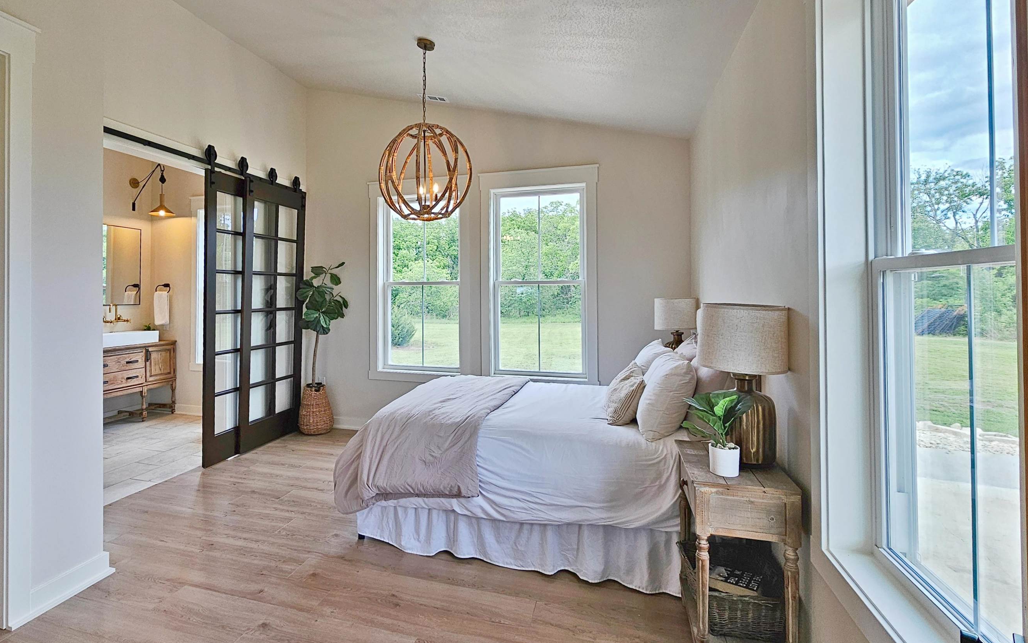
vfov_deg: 71.0
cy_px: 286
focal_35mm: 16
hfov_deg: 97.1
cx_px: 439
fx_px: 448
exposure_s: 1/120
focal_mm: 2.2
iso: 50
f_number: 2.2
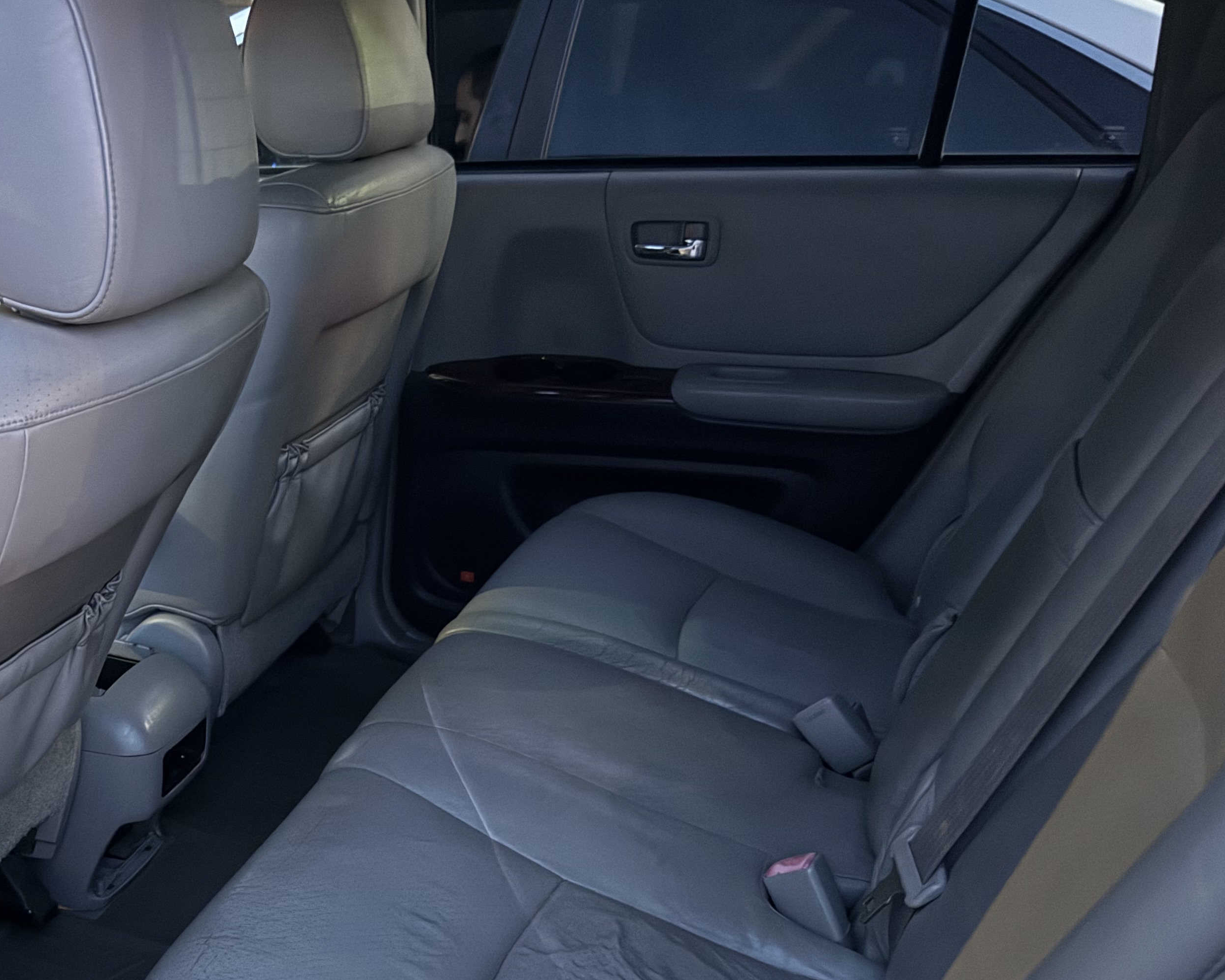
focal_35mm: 38
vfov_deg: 38.4
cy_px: 706
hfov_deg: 45.8
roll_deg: +4.4
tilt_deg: -30.1
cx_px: 272
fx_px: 1378
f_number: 1.78
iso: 1600
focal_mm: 6.76
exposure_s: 1/15
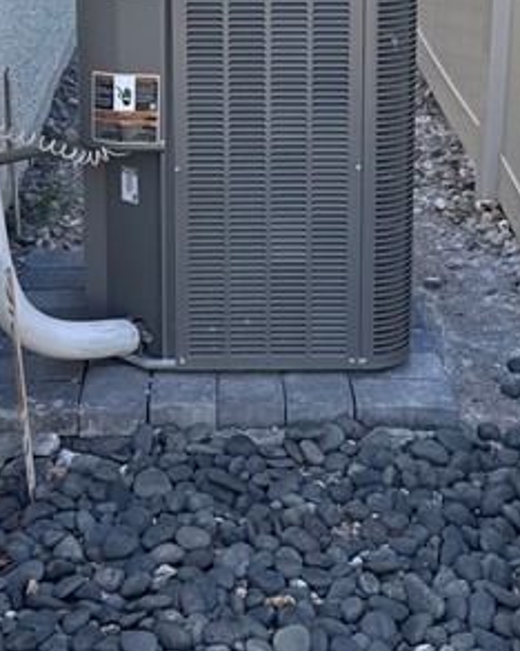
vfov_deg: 22.7
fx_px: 1579
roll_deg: -0.9
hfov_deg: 18.7
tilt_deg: -12.7
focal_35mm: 82
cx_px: 249
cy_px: 64
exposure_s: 1/723
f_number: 1.78
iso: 80
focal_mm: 6.76
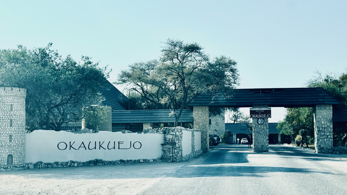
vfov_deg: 22.6
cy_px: 105
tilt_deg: +2.3
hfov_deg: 39.2
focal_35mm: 53
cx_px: 172
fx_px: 488
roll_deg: +0.0
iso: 64
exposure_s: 1/5376
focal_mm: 6.76
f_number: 1.78
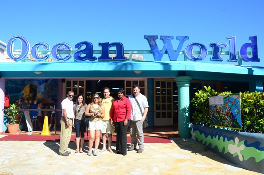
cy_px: 88
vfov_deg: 43.4
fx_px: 220
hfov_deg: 62.0
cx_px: 132
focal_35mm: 30
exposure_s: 1/500
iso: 500
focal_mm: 20
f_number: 11
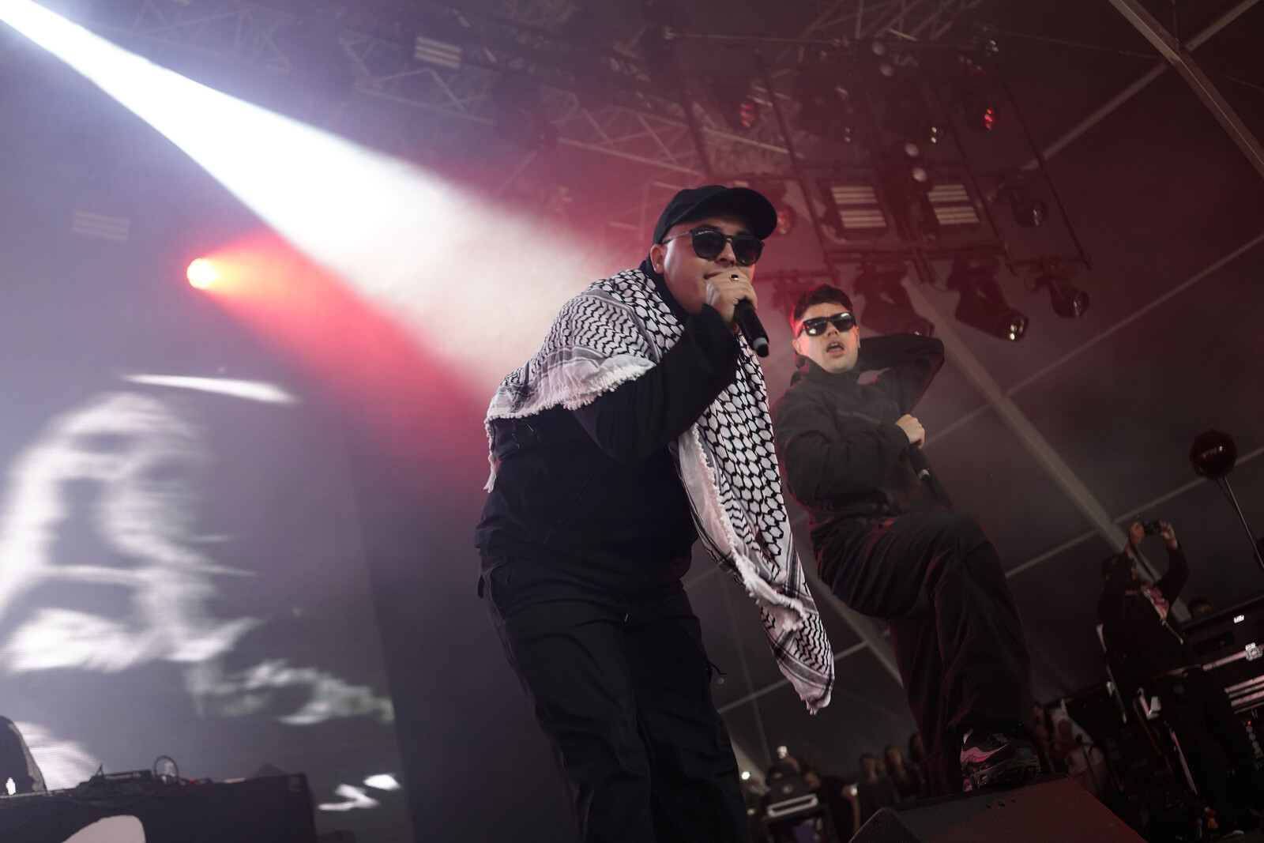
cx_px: 632
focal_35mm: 35
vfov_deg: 37.9
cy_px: 422
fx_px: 1229
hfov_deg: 54.4
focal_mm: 35
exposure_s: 1/250
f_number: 2.8
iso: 1250
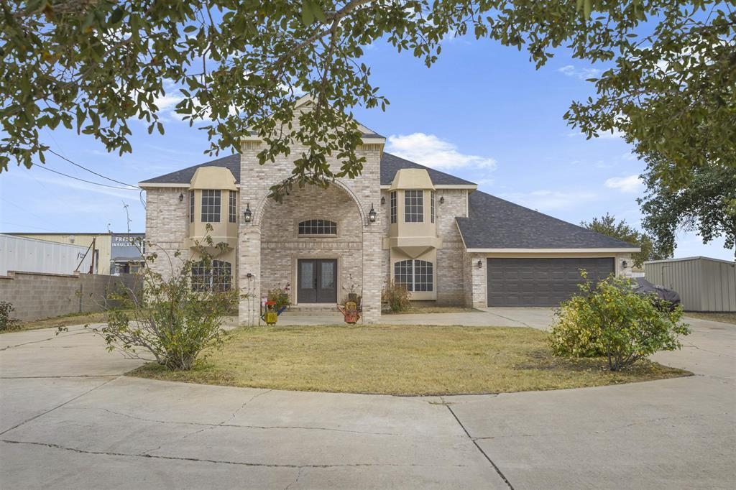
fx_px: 715
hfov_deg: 54.4
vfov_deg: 37.8
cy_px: 245
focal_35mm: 35
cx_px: 368
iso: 200
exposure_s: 1/100
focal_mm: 35
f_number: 9
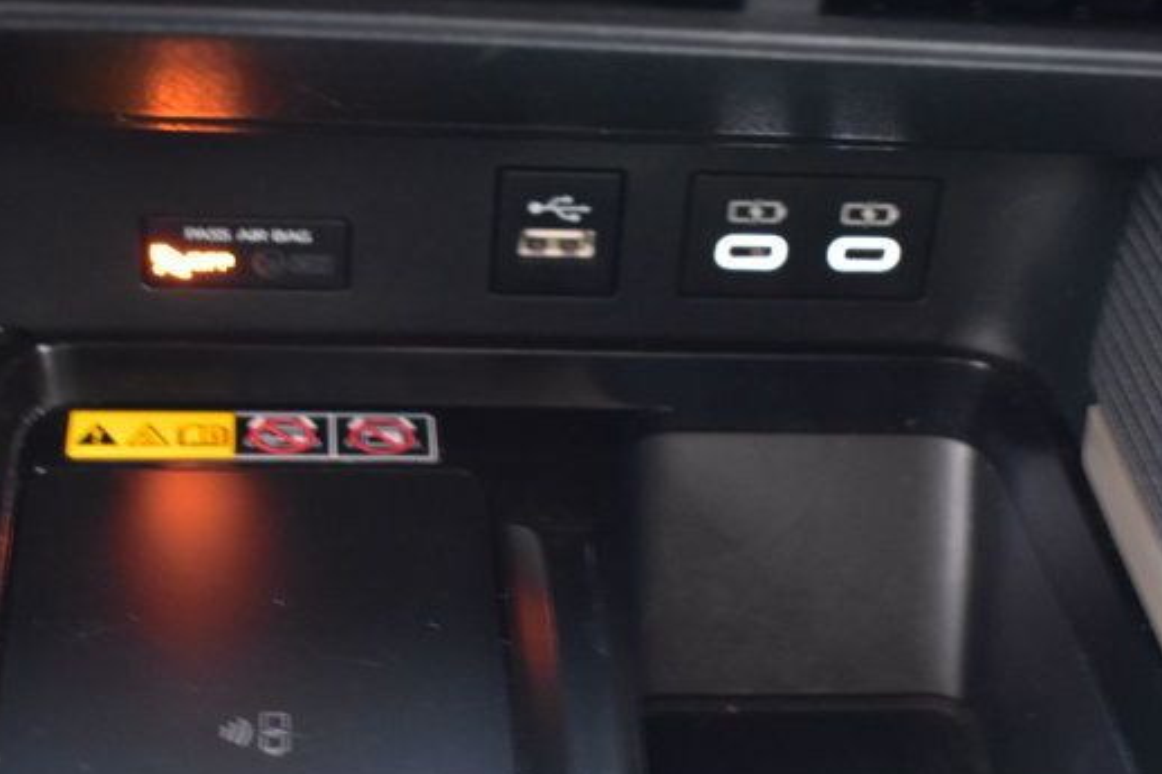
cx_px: 772
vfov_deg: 15.8
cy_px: 563
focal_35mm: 86
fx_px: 2774
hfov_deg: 23.6
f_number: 4.2
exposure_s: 1/2
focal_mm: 29
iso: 1600
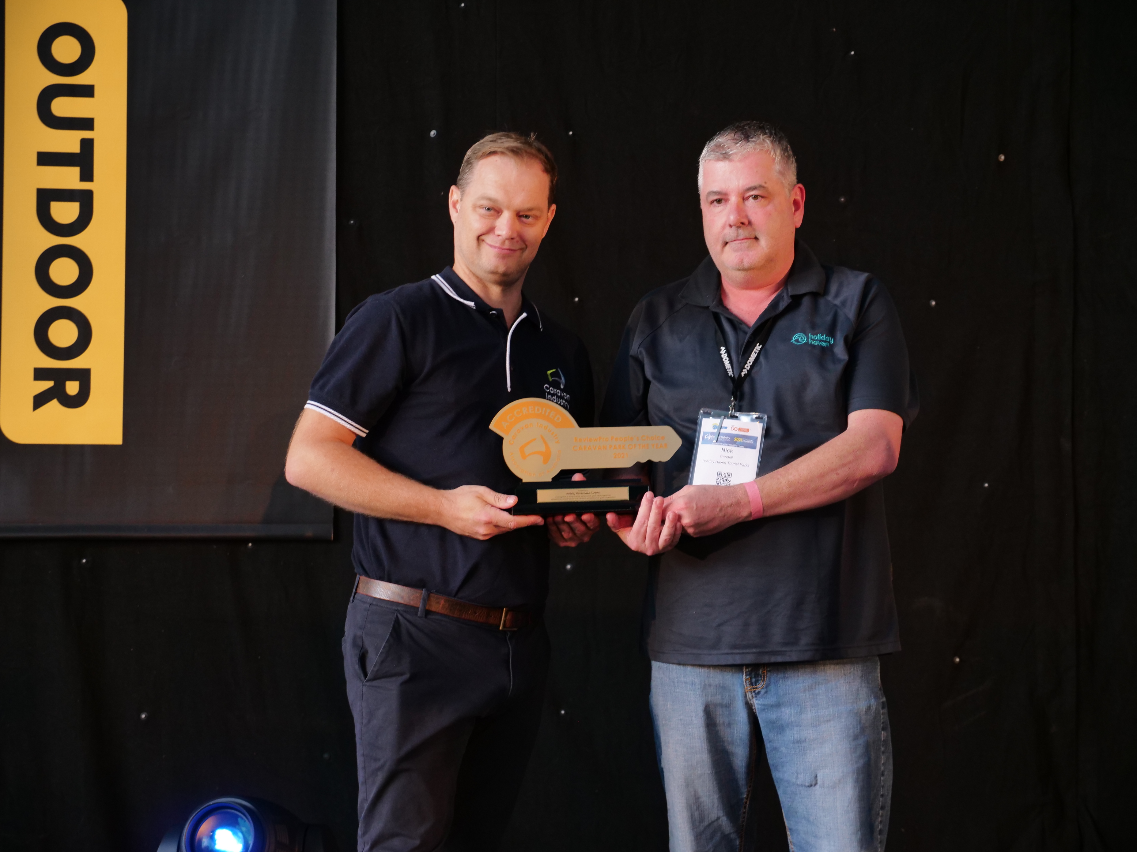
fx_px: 2299
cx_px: 568
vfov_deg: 21.0
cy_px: 426
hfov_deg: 27.8
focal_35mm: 70
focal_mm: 35
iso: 400
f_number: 2.8
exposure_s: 1/80
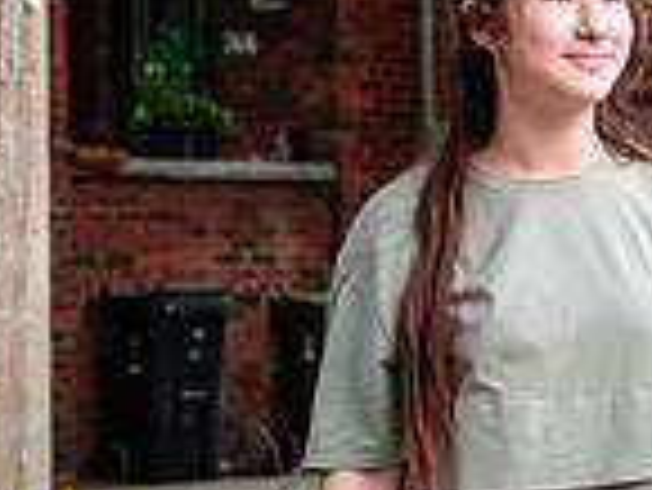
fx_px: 2620
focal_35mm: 139
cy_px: 323
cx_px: 1122
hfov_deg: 13.0
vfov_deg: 10.7
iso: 500
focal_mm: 22.3
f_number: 1.8
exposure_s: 1/320
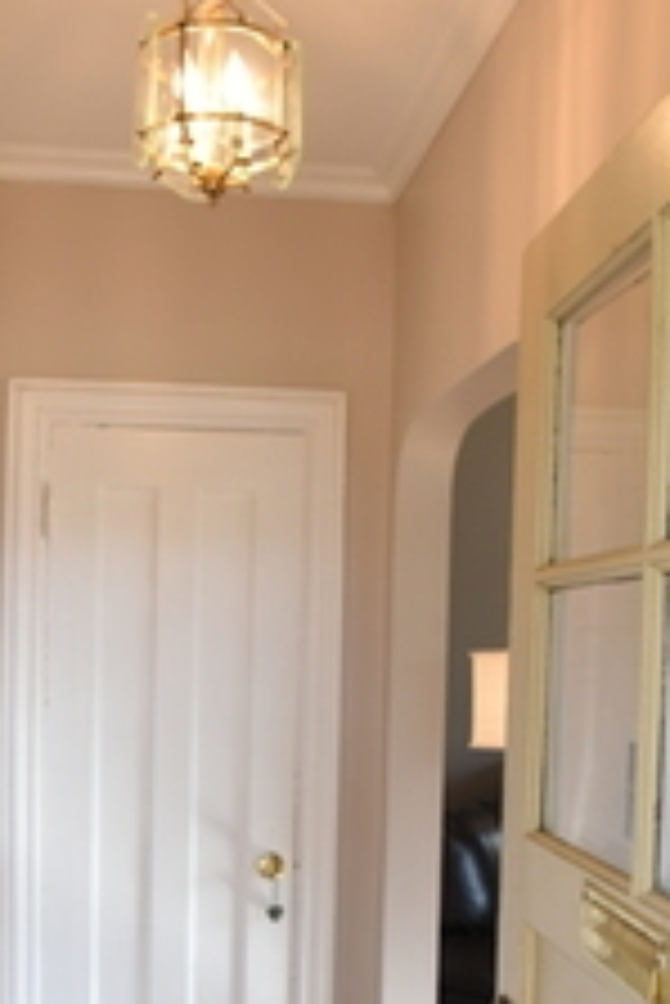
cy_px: 666
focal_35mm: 43
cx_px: 270
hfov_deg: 31.2
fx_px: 1198
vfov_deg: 44.8
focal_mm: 20
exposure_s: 1/80
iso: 400
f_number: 4.5
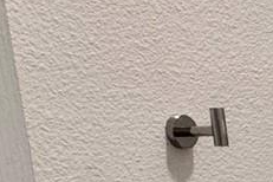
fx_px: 766
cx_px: 672
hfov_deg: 13.7
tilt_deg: -12.3
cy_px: 288
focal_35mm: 101
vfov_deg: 12.7
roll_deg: +0.6
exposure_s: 1/120
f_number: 2.2
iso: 250
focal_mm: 2.22
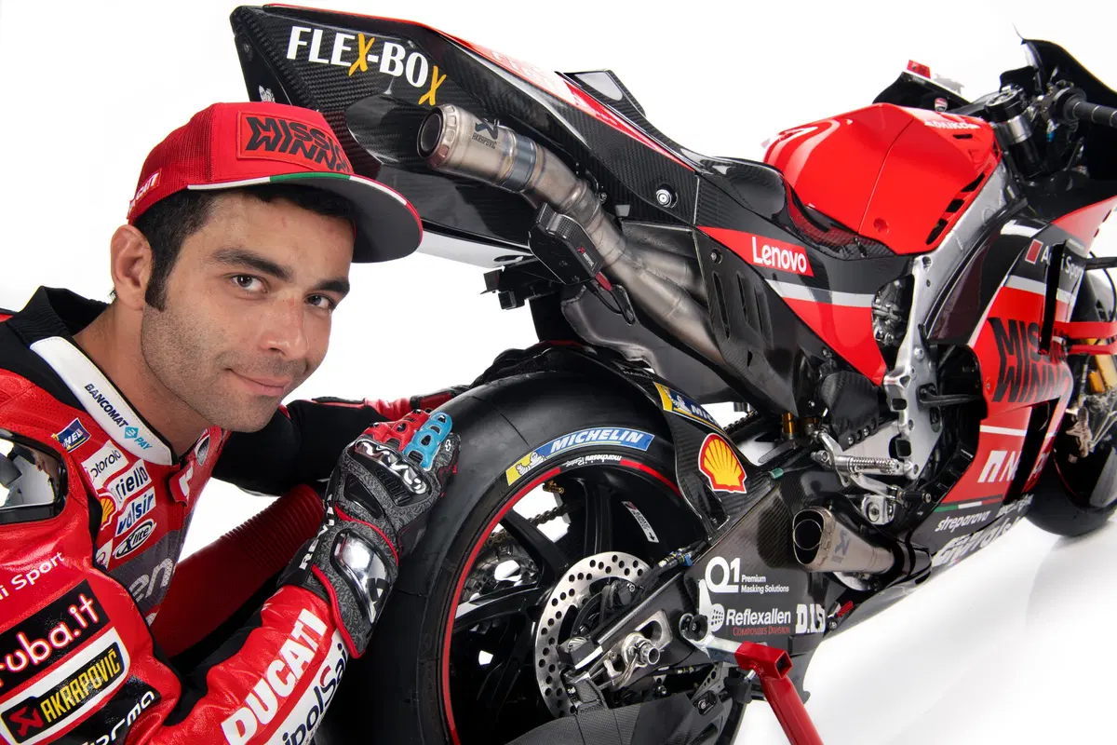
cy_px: 372
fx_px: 962
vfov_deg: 42.3
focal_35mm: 31
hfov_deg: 60.3
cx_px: 558
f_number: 13
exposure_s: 1/160
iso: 31
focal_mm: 31
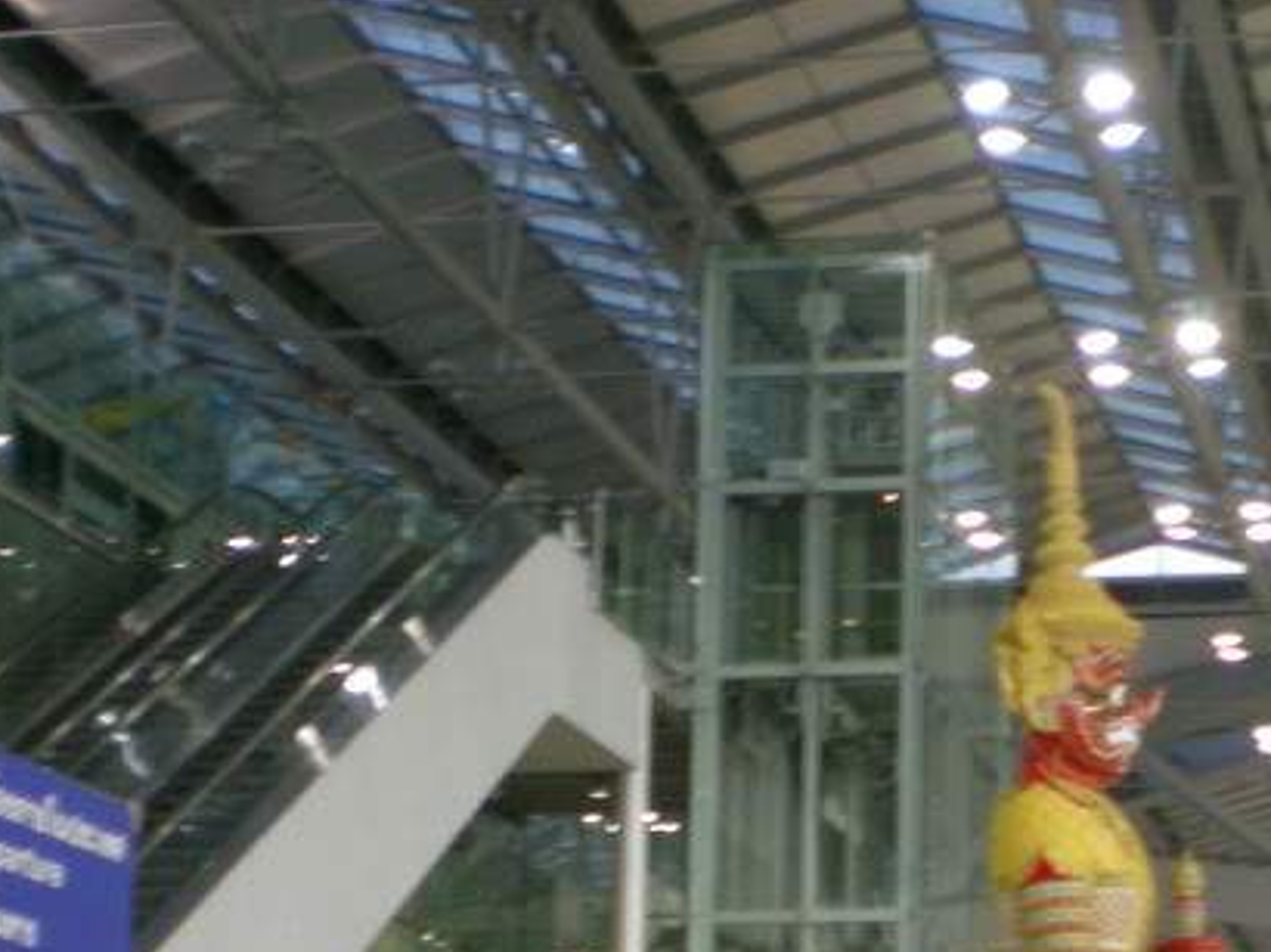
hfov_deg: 20.5
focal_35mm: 95
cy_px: 989
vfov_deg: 15.2
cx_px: 973
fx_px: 3486
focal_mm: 6.3
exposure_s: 1/17
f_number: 3.1
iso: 200
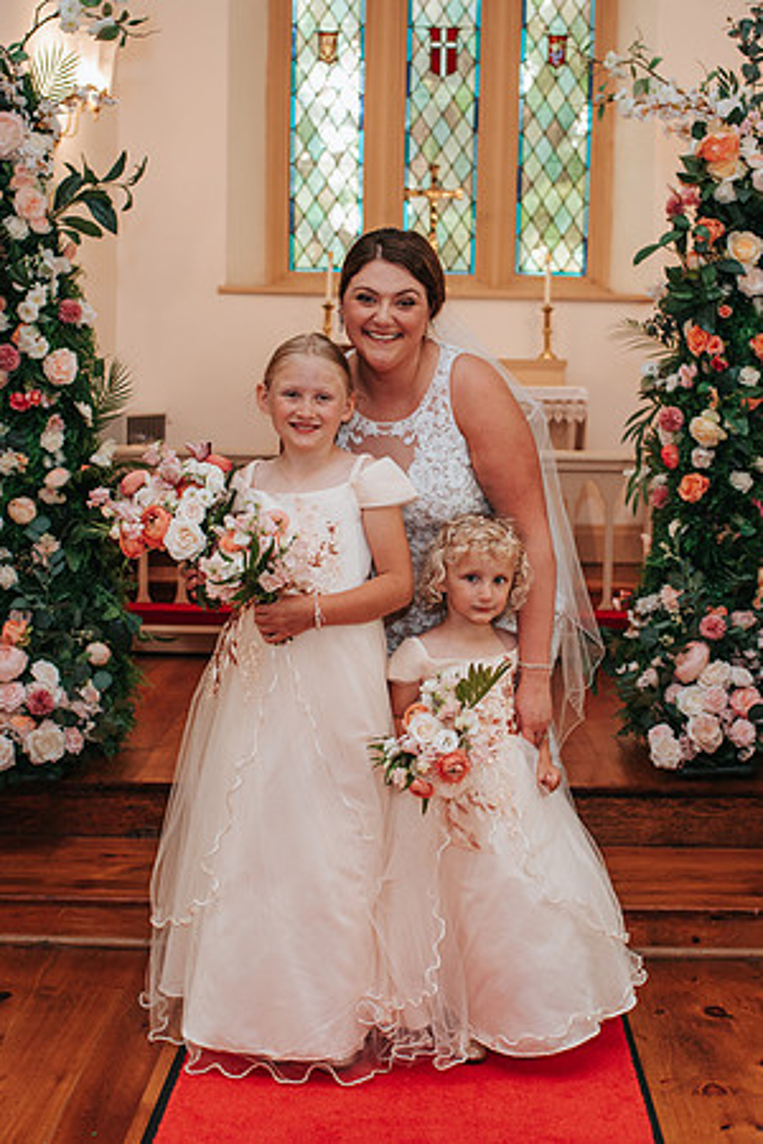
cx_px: 433
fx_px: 1686
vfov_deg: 37.5
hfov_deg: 25.5
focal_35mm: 53
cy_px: 571
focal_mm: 35
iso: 1000
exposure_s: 1/200
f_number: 3.2
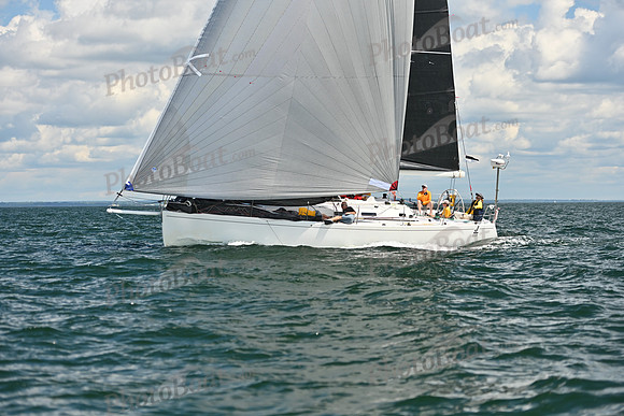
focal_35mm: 100
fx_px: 1734
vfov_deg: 13.7
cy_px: 208
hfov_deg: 20.4
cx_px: 312
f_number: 2.8
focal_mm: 100
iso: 250
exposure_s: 1/2000
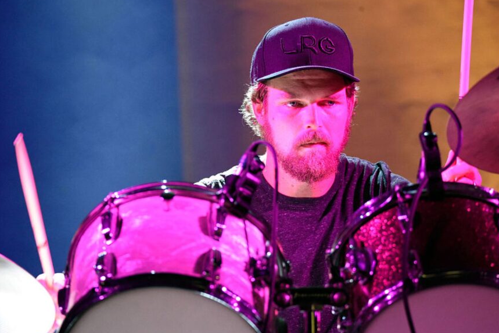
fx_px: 5420
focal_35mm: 391
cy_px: 163
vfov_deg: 3.5
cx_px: 231
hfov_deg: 5.3
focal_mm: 350
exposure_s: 1/250
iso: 6400
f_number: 6
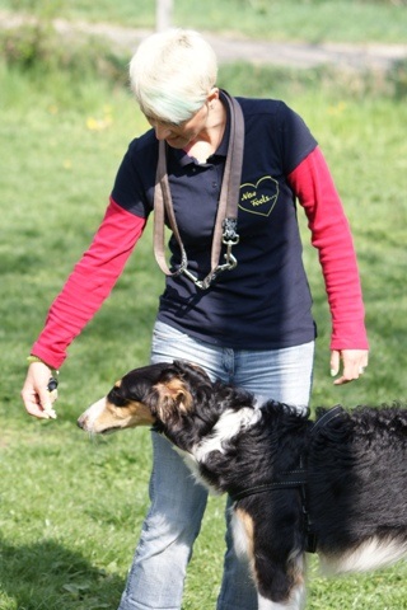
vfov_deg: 15.2
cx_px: 204
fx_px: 2289
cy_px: 305
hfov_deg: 10.2
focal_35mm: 135
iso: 100
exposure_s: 1/250
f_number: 5
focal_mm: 90
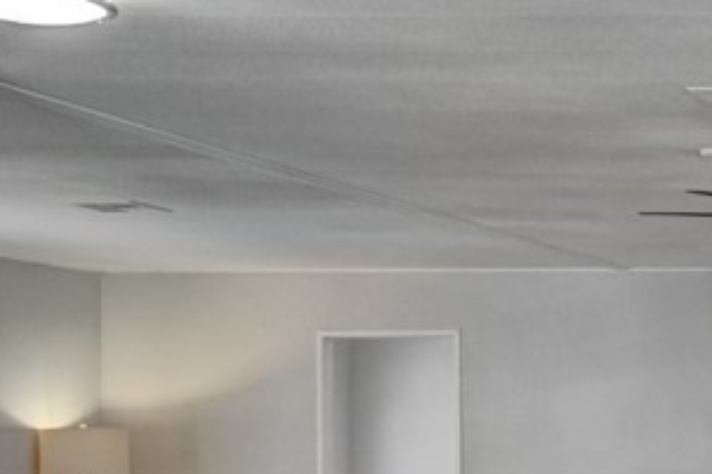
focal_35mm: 97
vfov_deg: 13.9
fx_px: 1917
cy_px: 435
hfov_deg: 17.5
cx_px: 1245
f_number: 9
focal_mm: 18
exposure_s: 1/8
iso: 640
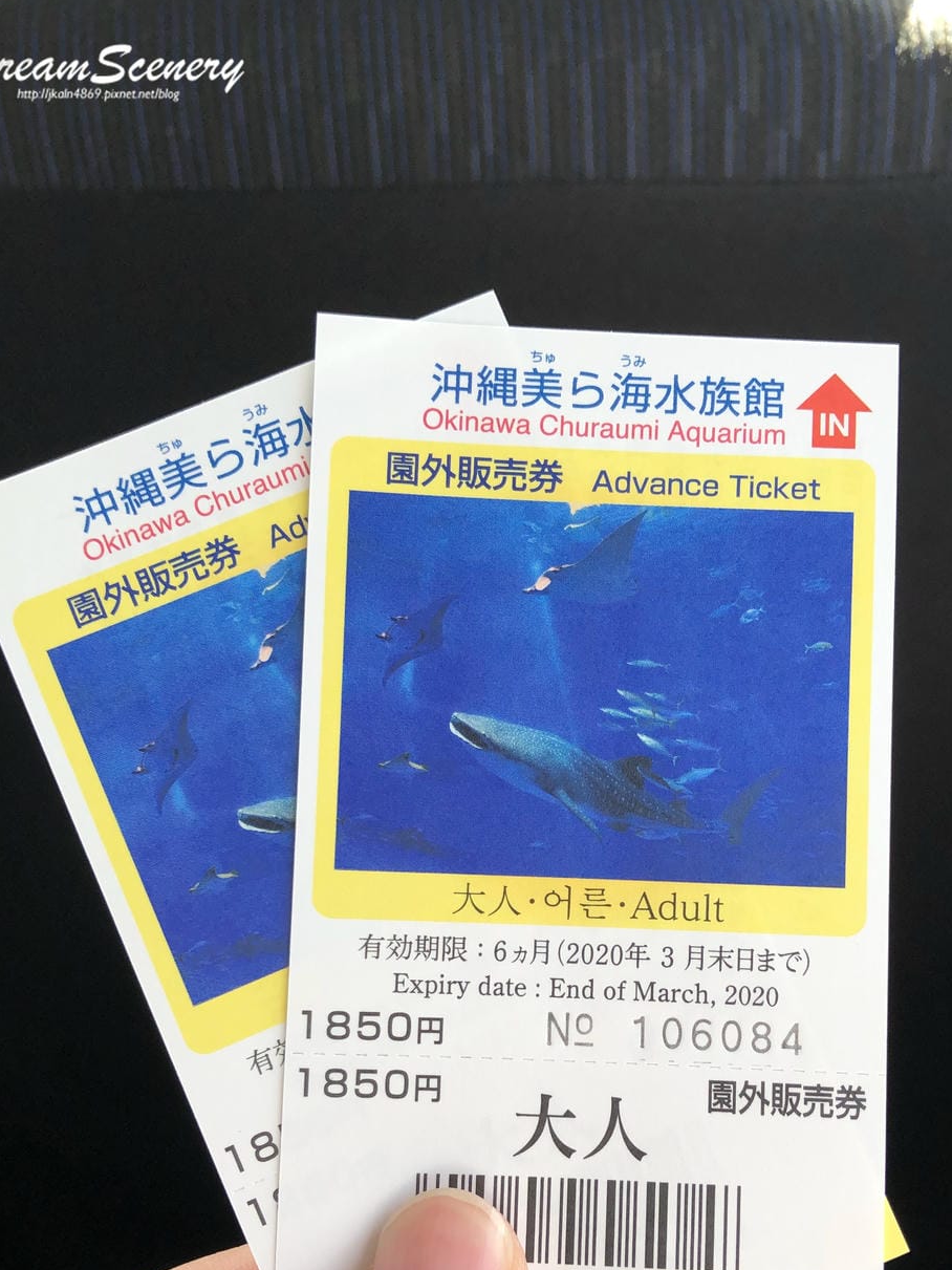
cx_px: 543
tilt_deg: -28.7
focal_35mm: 37
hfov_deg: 38.6
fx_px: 1357
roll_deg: +1.3
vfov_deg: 49.4
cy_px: 827
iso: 40
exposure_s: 1/120
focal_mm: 3.99
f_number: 1.8
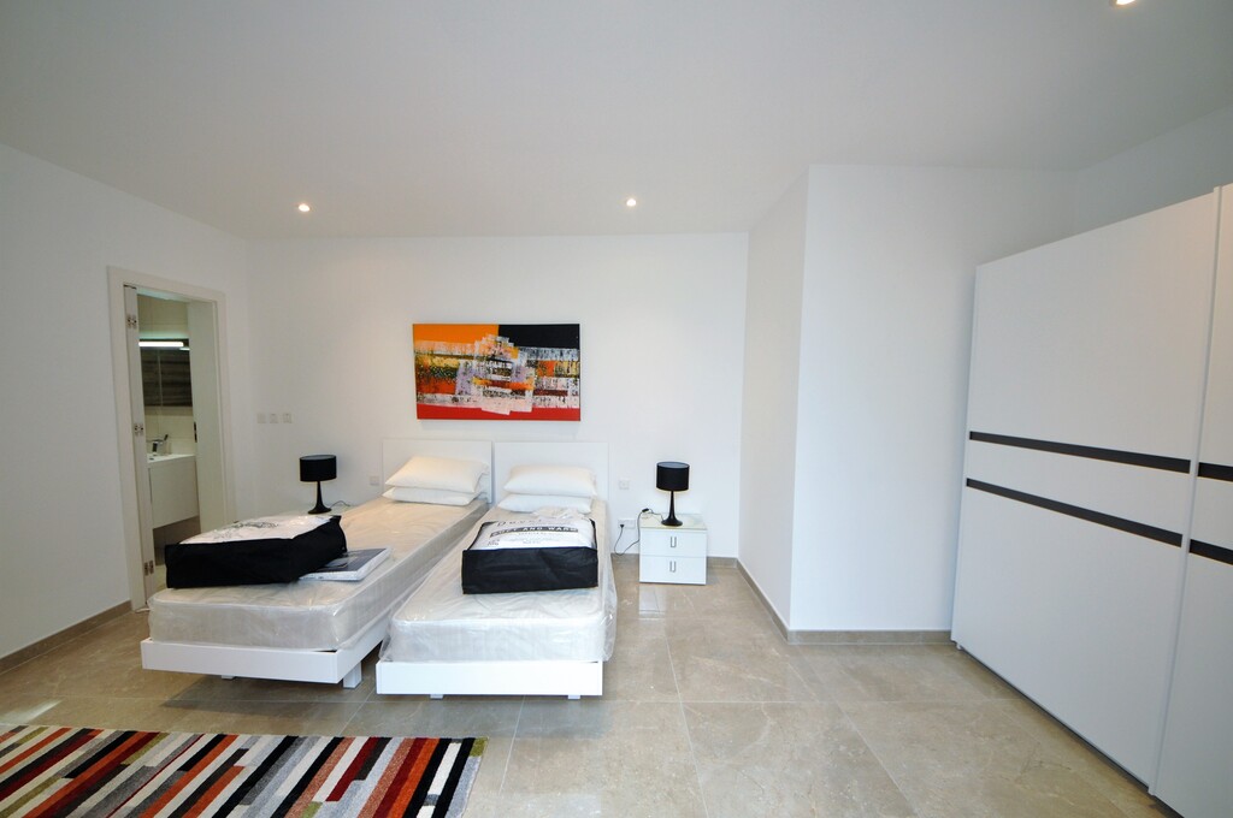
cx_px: 616
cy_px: 409
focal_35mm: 12
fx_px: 410
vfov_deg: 89.8
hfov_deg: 112.7
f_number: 4.5
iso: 800
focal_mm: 8
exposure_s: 1/60
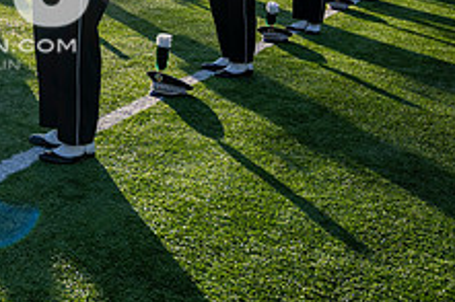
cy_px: -28
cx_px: -66
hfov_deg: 28.5
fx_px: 796
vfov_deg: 20.6
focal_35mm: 63
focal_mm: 24
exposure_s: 1/800
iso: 80
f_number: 4
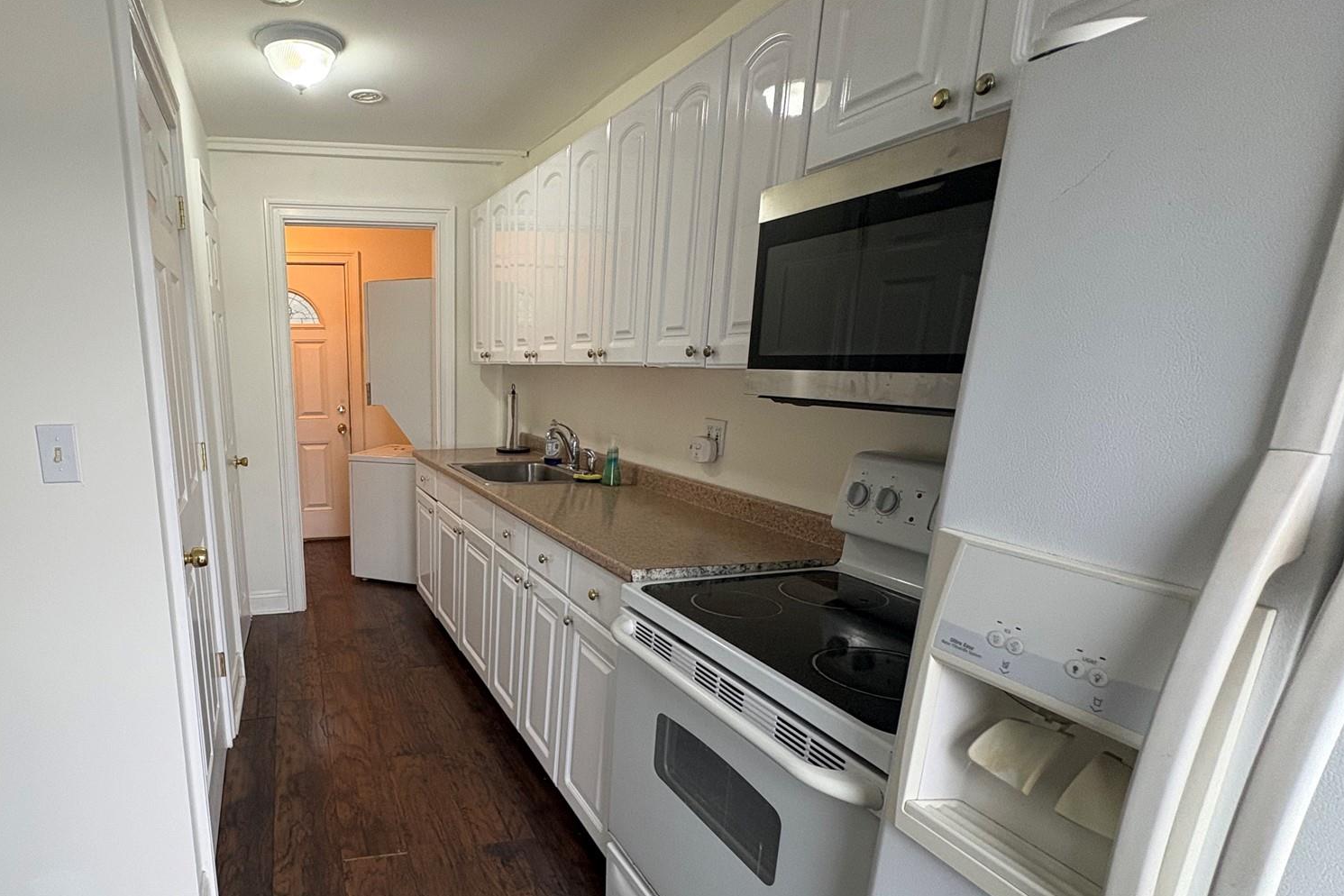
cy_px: 556
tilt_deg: -15.4
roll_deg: +0.4
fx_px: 747
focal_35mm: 20
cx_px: 429
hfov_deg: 80.7
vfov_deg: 61.2
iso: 250
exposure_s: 1/85
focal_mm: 2.22
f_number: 2.2
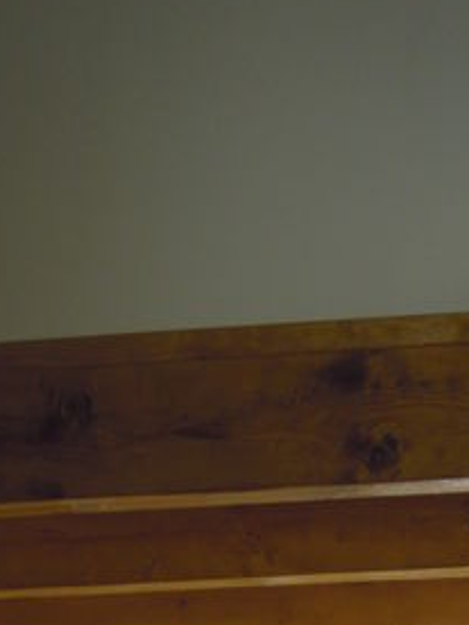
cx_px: 113
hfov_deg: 12.7
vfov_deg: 14.9
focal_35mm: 116
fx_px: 2096
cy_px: 1103
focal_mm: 5.7
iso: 100
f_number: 2.8
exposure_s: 1/60
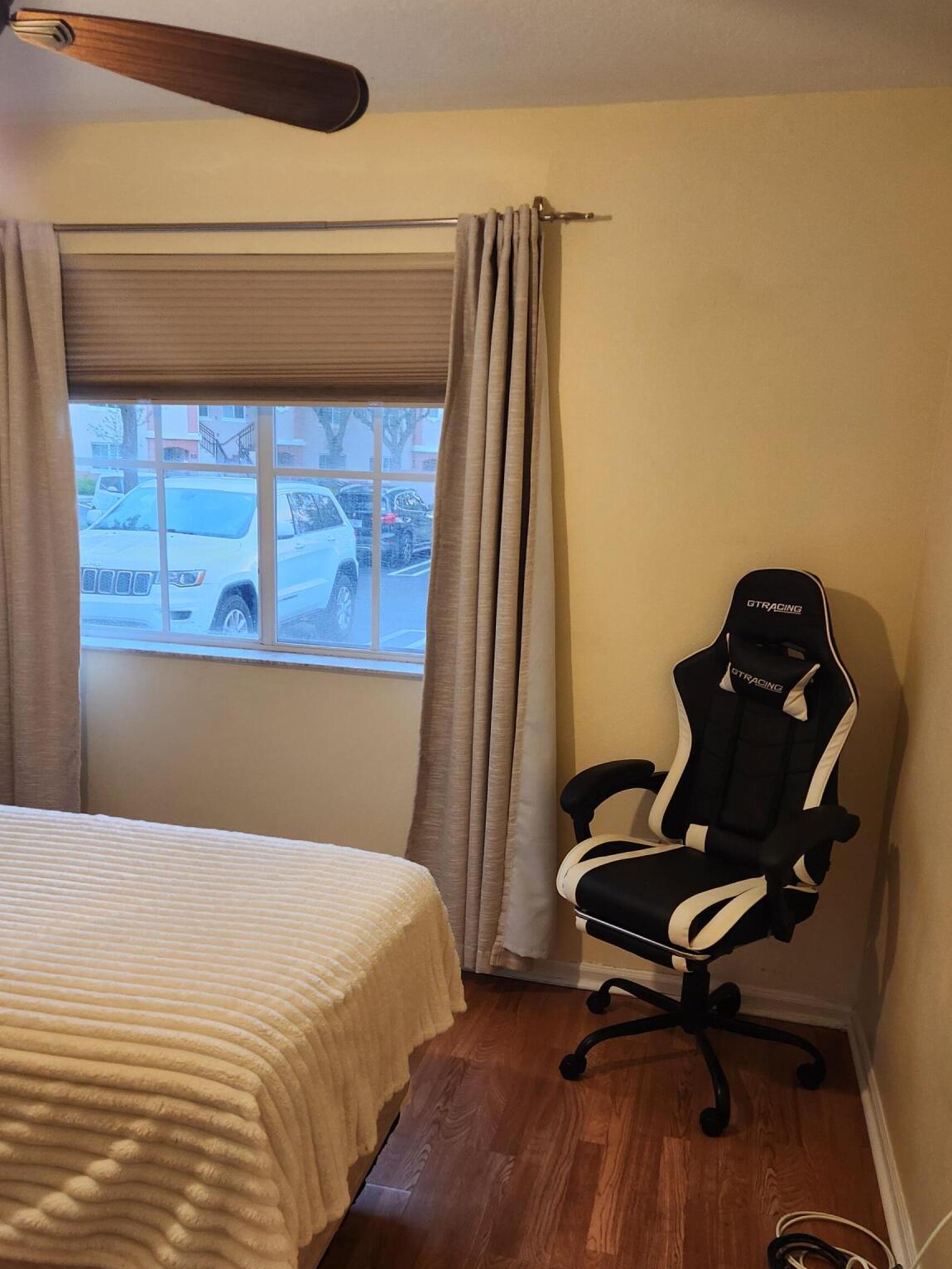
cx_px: 450
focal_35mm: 30
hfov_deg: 46.8
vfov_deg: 59.7
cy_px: 728
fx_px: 1100
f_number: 1.8
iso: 200
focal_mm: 5.4
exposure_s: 1/120
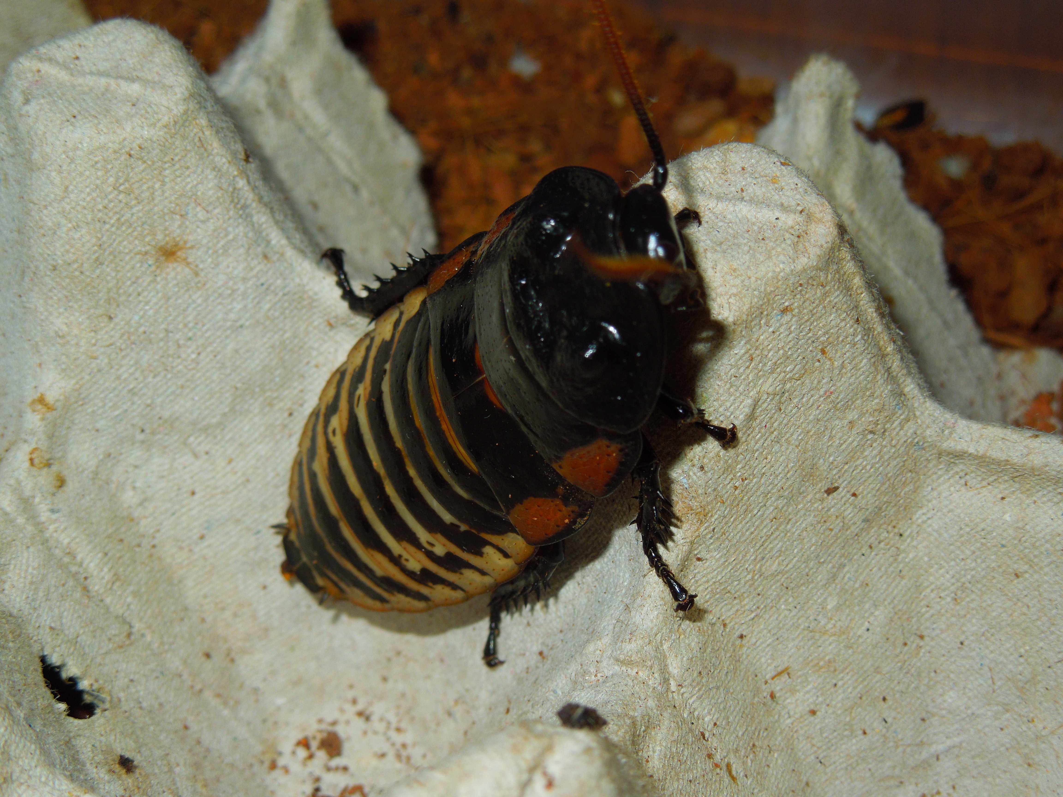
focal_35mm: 69
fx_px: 2119
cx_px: 532
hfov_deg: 28.2
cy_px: 398
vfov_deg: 21.3
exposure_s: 1/40
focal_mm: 12.5
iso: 100
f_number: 4.4
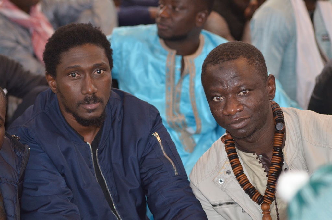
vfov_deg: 11.1
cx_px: 166
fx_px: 1132
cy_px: 110
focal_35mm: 123
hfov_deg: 16.7
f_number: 4
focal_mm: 82
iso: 800
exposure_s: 1/60
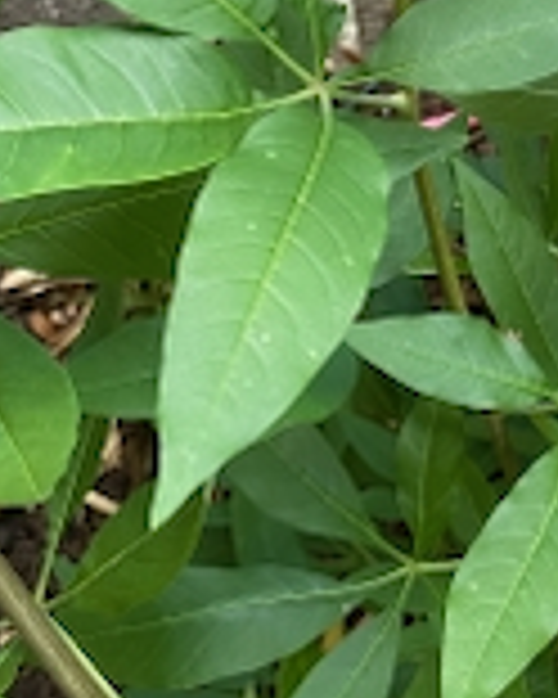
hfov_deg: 18.3
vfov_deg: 21.8
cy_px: -110
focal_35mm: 82
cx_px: 531
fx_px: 1693
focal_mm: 4.25
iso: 125
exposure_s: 1/69
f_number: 1.8
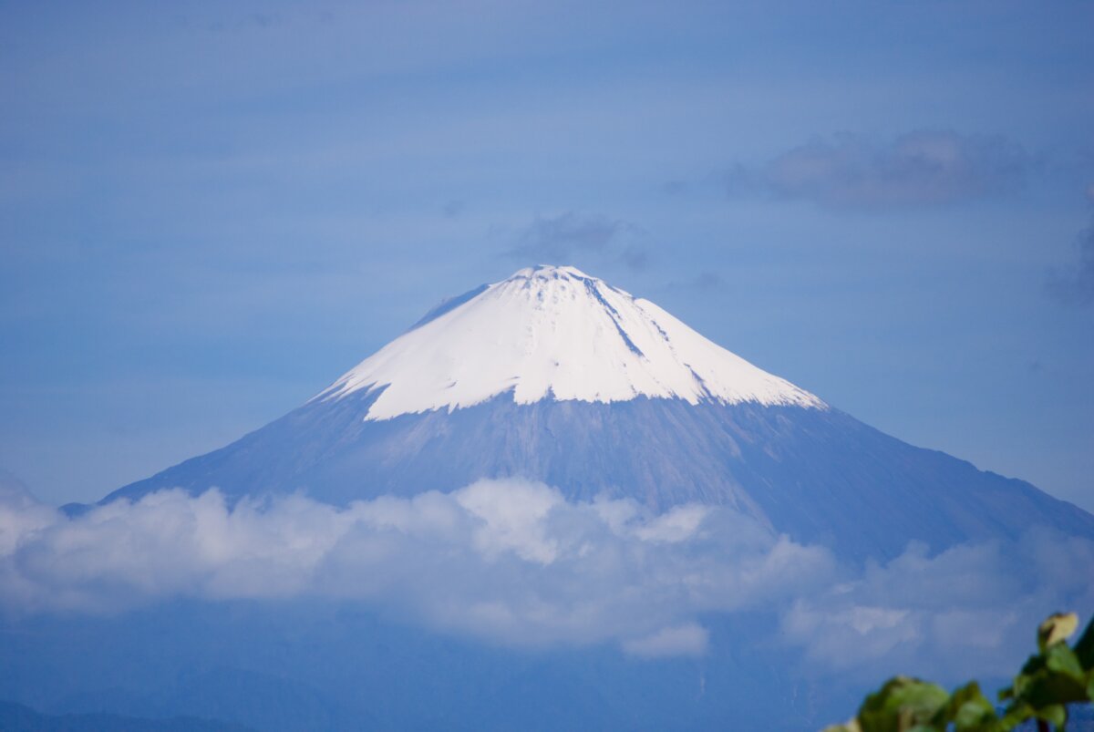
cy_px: 366
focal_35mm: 300
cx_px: 547
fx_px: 9126
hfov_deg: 6.9
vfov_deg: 4.6
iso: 200
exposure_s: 1/1600
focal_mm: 200
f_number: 5.6
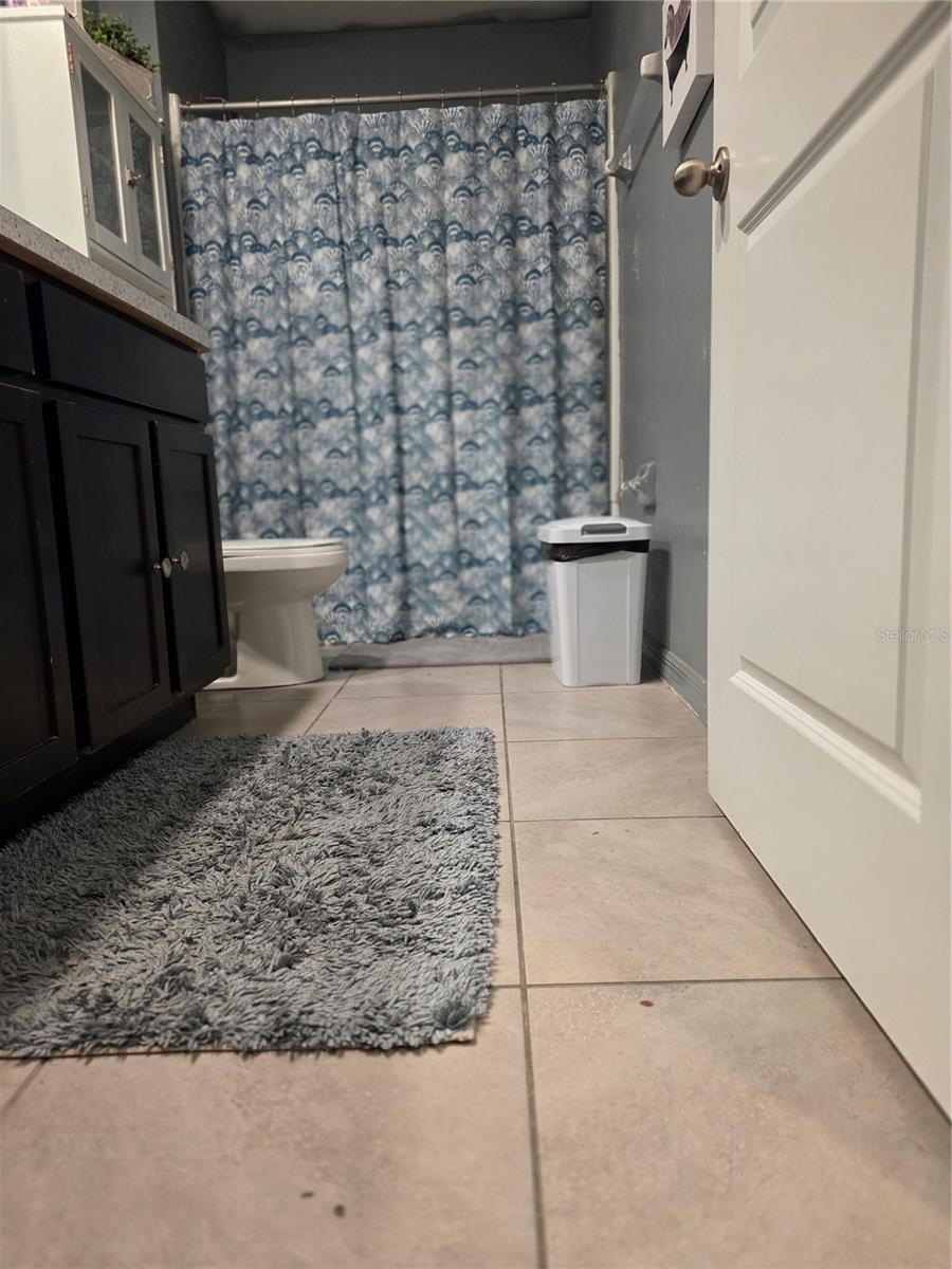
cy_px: 634
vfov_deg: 73.9
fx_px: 843
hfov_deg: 58.9
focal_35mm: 23
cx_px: 476
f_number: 1.7
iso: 640
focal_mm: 6.25
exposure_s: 1/120
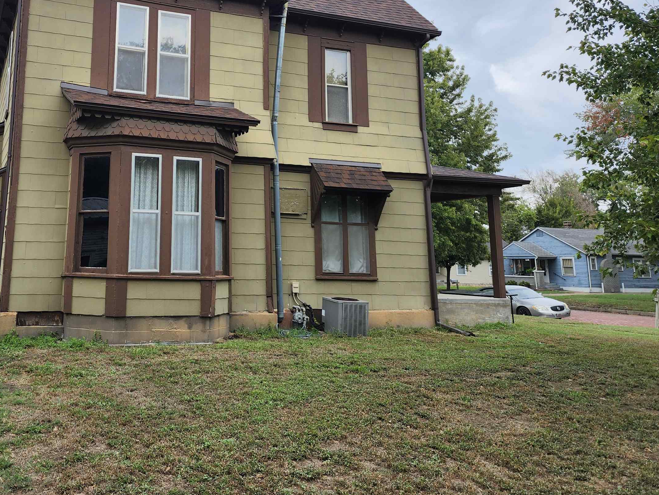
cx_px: 199
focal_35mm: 33
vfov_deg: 42.0
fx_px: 628
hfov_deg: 53.8
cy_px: 142
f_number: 1.8
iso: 25
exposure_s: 1/254
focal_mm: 5.54
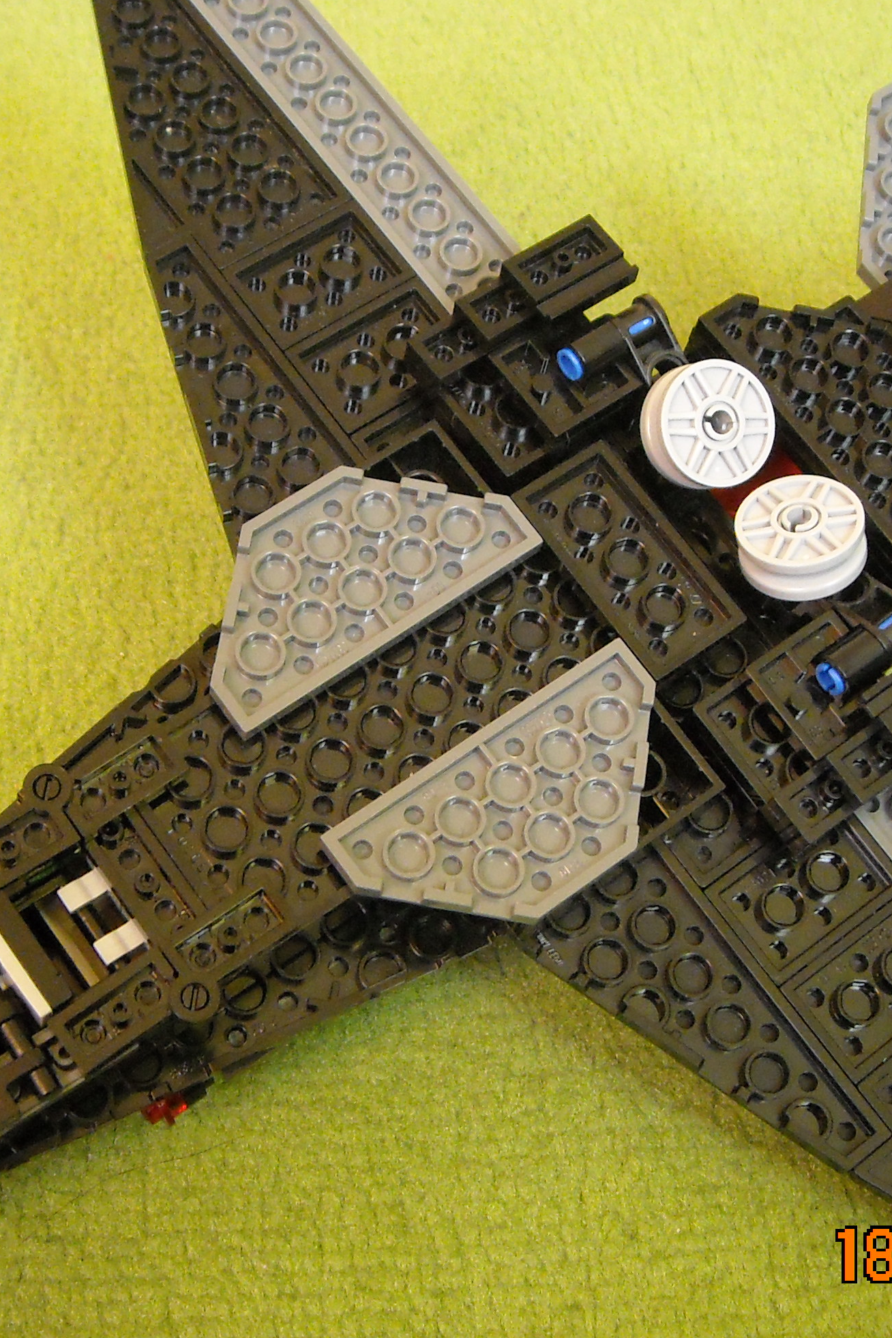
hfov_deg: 23.8
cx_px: 427
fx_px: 2118
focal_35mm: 57
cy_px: 634
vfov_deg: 35.0
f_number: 2.8
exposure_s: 1/17
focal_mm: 5.7
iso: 400
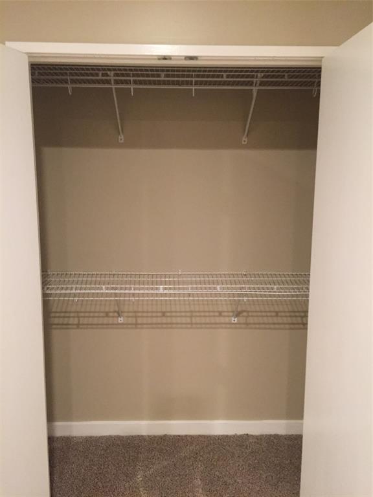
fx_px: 417
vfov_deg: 61.7
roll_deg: -0.6
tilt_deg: -7.6
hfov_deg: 48.2
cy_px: 248
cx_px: 186
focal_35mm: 29
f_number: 2.2
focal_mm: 4.15
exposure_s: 1/24
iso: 250
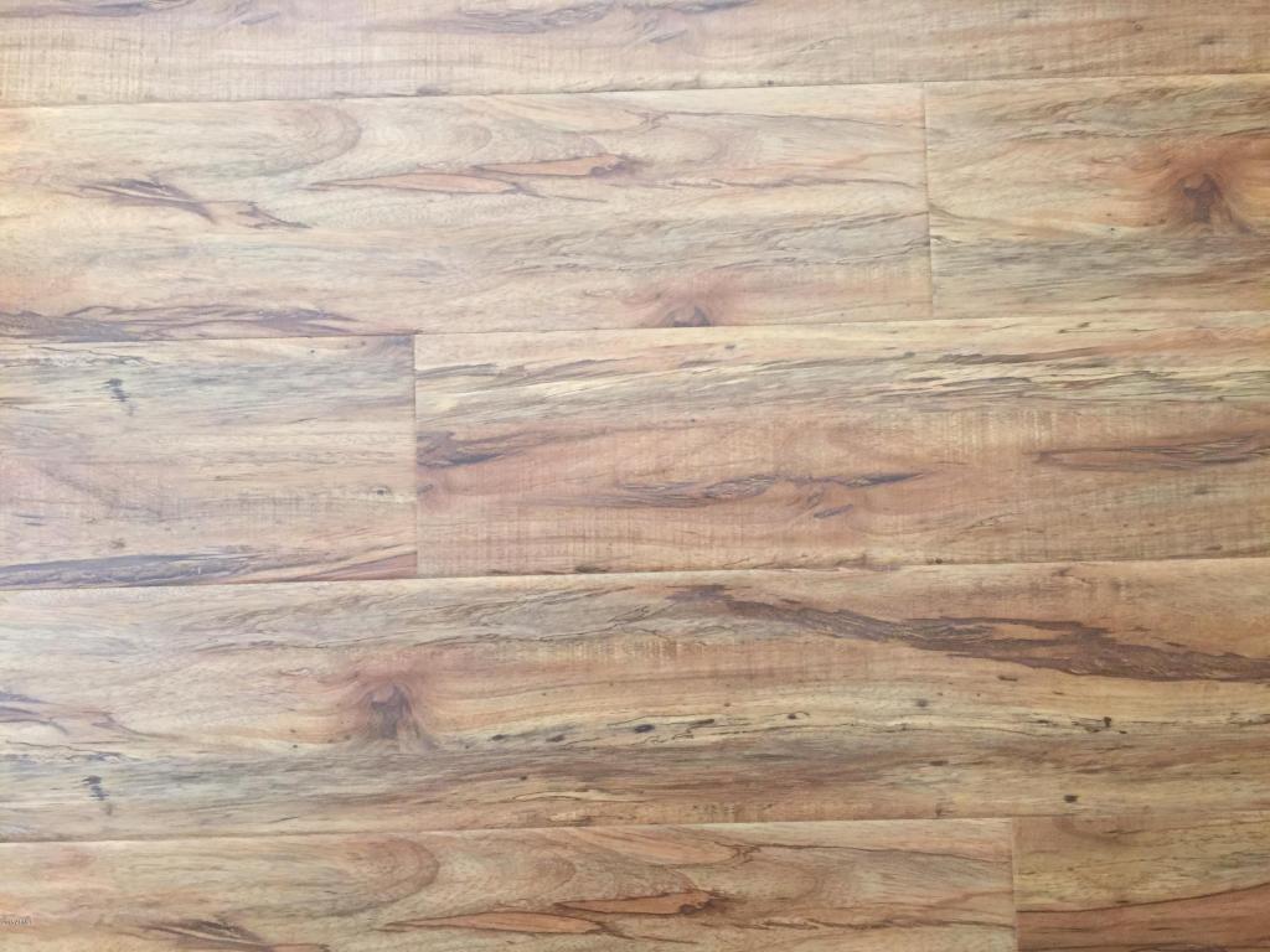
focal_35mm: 29
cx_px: 635
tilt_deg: -85.7
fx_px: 1064
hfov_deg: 61.7
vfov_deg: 48.2
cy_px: 476
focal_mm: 4.15
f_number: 2.2
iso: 50
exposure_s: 1/15
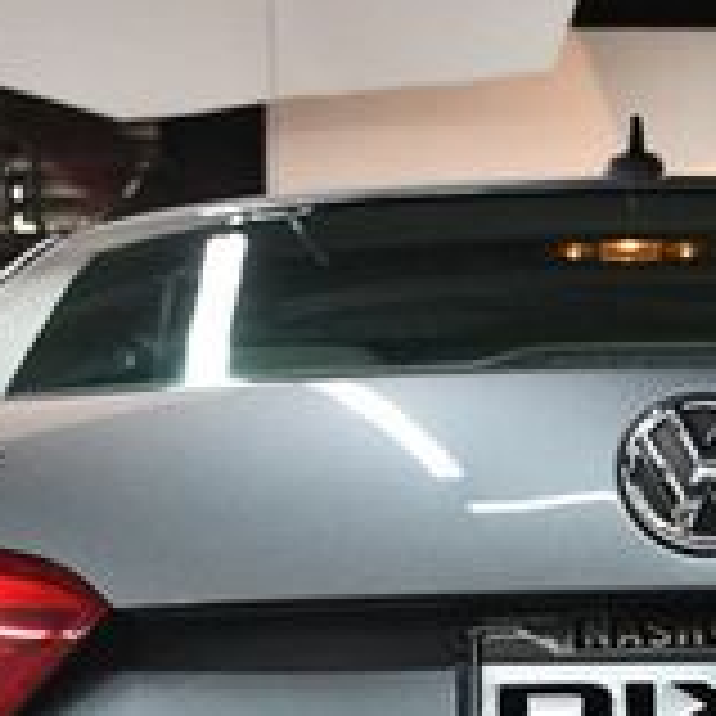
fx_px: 2878
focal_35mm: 123
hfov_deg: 14.0
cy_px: 905
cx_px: 689
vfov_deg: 13.7
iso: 1600
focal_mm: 24
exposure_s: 1/125
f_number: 3.8
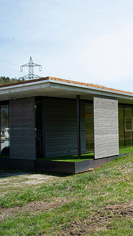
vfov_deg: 45.5
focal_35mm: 45
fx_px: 282
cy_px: 117
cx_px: 163
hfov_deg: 24.0
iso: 200
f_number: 11
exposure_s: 1/250
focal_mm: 28
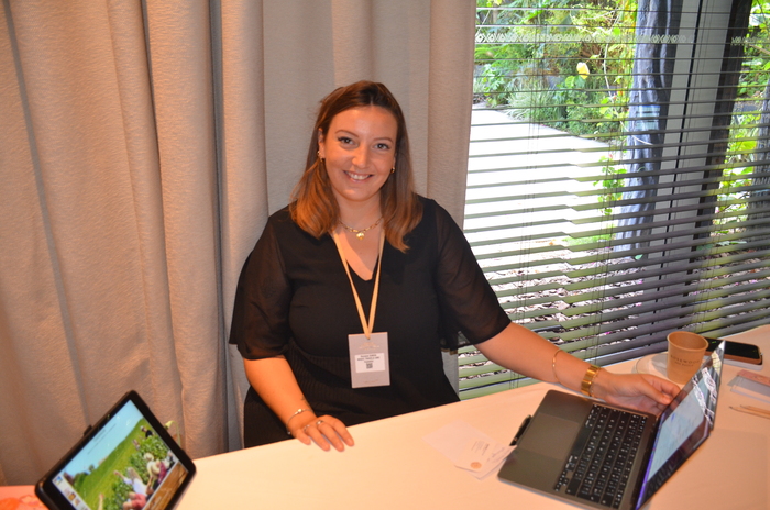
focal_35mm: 30
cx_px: 385
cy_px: 255
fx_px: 640
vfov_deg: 43.4
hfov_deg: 62.0
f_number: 3.5
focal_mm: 20
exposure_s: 1/60
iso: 800
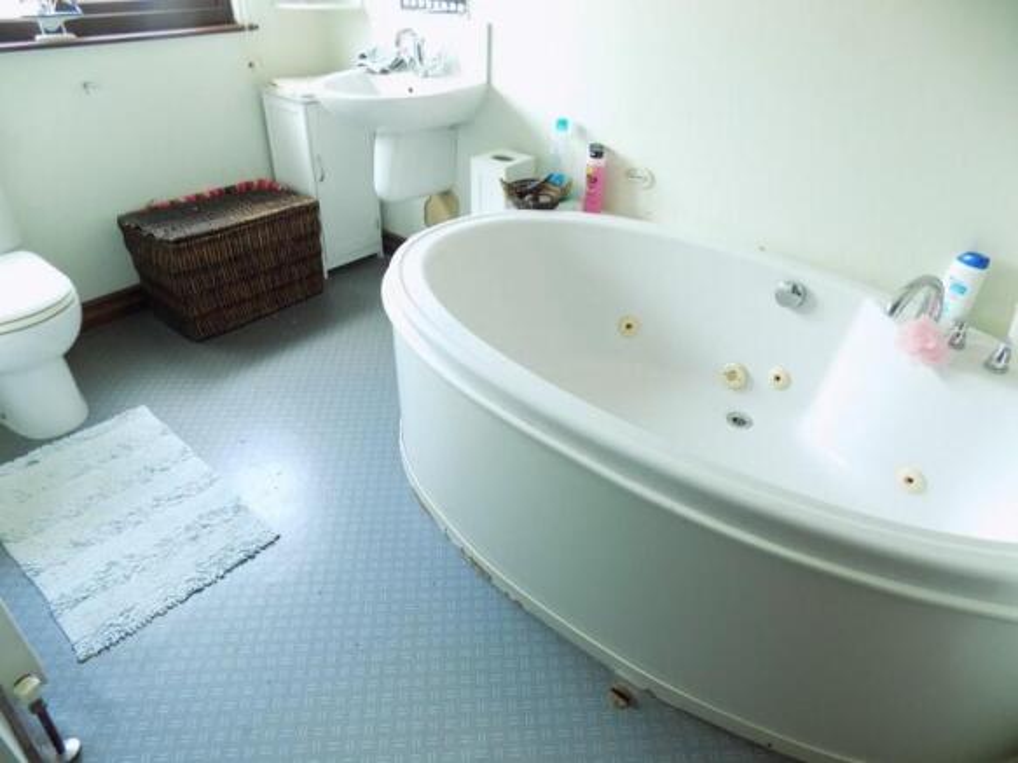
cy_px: 382
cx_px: 509
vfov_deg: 58.9
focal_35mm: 23
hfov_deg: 73.9
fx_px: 676
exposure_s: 1/30
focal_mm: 4
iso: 250
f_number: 3.1
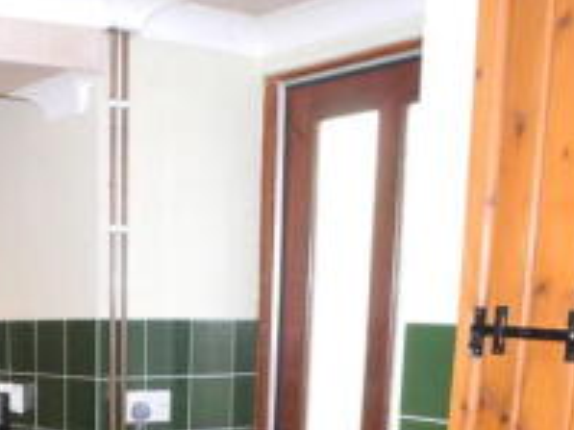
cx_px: 25
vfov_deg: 16.5
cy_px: 625
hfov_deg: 23.1
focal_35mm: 82
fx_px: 1359
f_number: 2.8
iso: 200
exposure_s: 1/30
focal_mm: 6
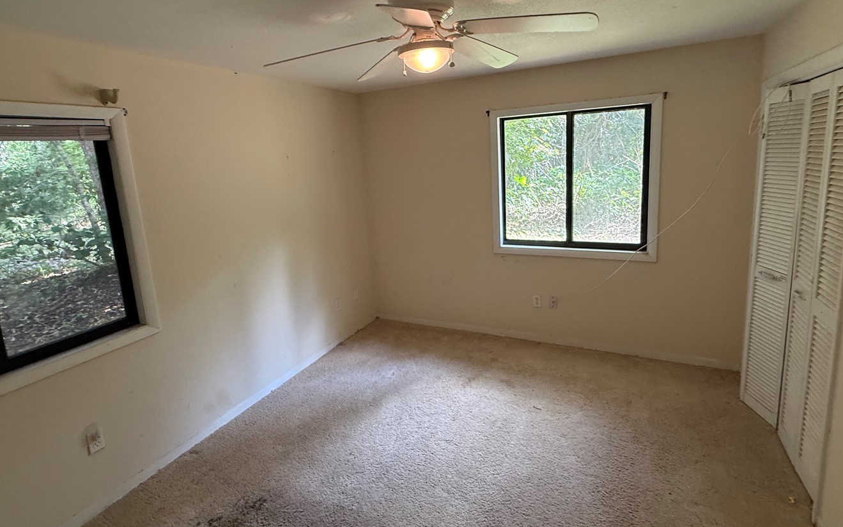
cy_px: 224
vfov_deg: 64.6
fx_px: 413
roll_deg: +0.3
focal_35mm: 18
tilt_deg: -8.6
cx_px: 419
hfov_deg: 91.1
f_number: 2.2
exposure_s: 1/99
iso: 200
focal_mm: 2.22
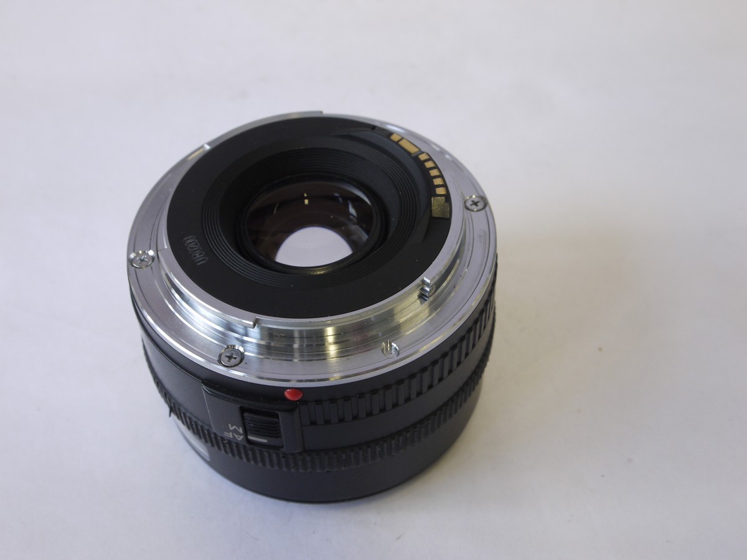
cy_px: 280
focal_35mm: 48
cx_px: 374
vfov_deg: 30.3
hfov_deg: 39.7
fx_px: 1036
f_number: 9
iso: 400
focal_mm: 24
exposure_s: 1/20
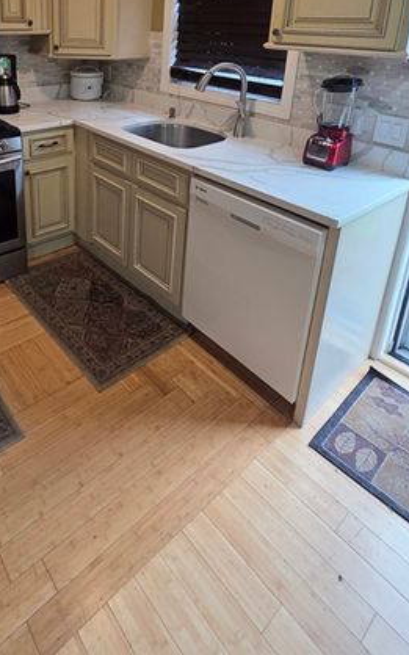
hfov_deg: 53.0
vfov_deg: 72.1
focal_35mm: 22
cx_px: 111
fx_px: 393
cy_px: 137
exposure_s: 1/120
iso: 200
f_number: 2.2
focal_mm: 2.2
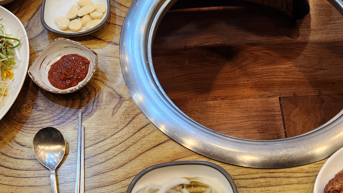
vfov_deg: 25.4
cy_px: 95
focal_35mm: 47
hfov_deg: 43.3
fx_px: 427
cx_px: 216
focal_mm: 5.4
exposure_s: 1/120
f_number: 1.8
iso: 200
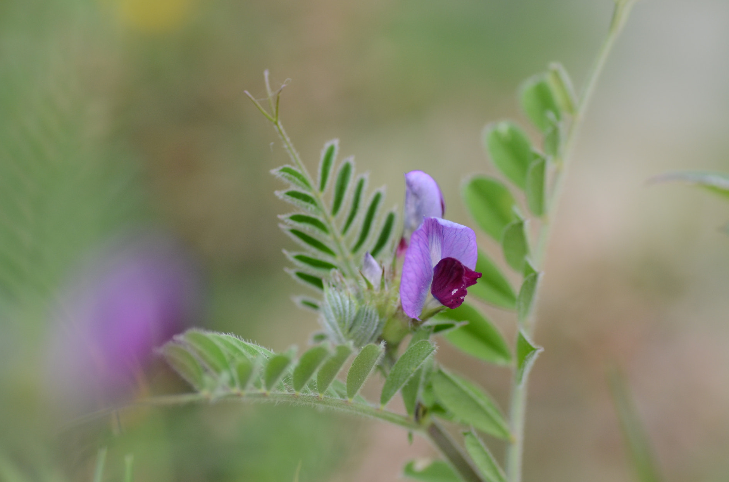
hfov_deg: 14.0
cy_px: 252
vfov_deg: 9.3
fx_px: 2970
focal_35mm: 147
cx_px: 337
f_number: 5.6
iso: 400
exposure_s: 1/500
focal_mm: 90
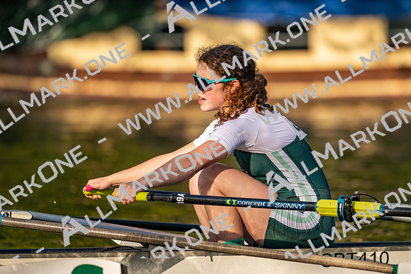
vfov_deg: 3.4
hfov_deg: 5.2
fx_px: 4568
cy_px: 137
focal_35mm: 400
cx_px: 206
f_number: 4.5
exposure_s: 1/2500
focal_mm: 400
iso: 400
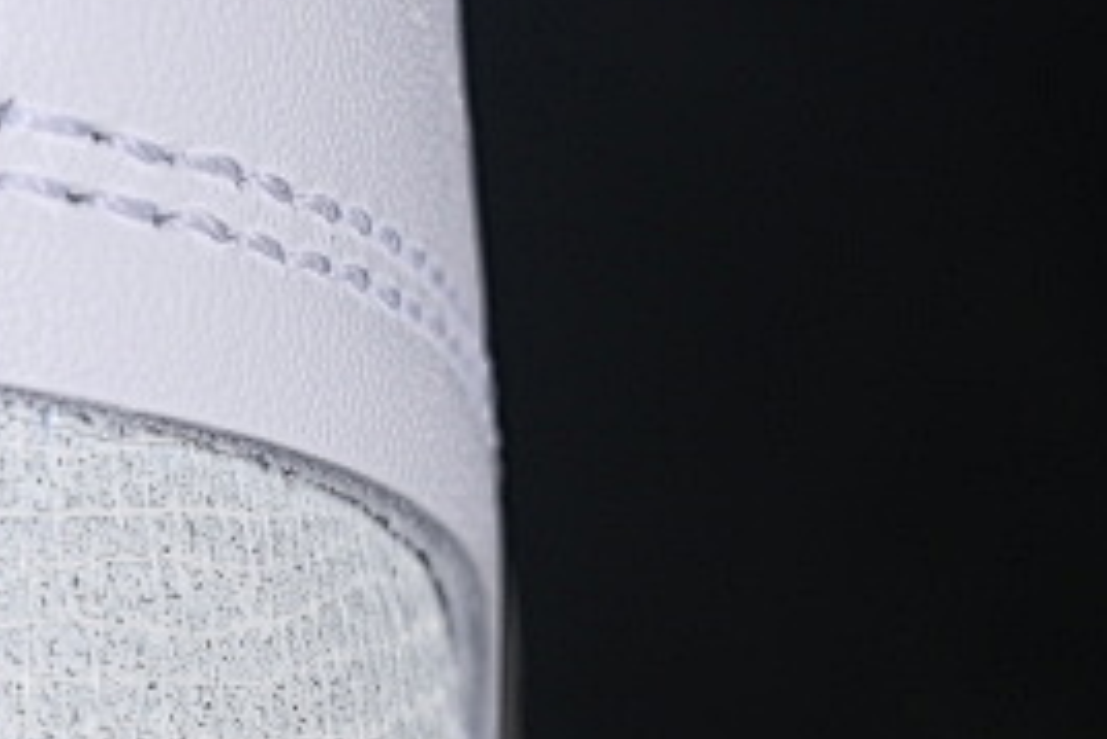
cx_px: -607
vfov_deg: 4.6
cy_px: 595
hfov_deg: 6.7
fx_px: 9291
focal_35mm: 302
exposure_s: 1/80
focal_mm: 50
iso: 160
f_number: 7.1
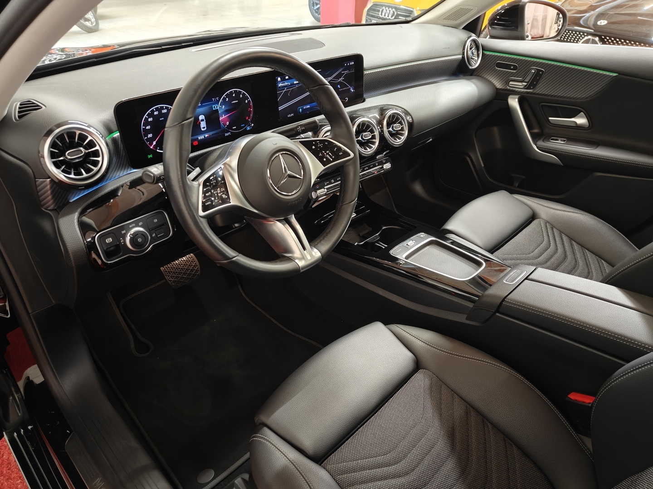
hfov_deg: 71.6
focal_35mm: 24
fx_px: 453
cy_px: 244
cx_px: 326
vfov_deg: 56.8
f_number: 1.8
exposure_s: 1/26
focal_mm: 5.59
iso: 160
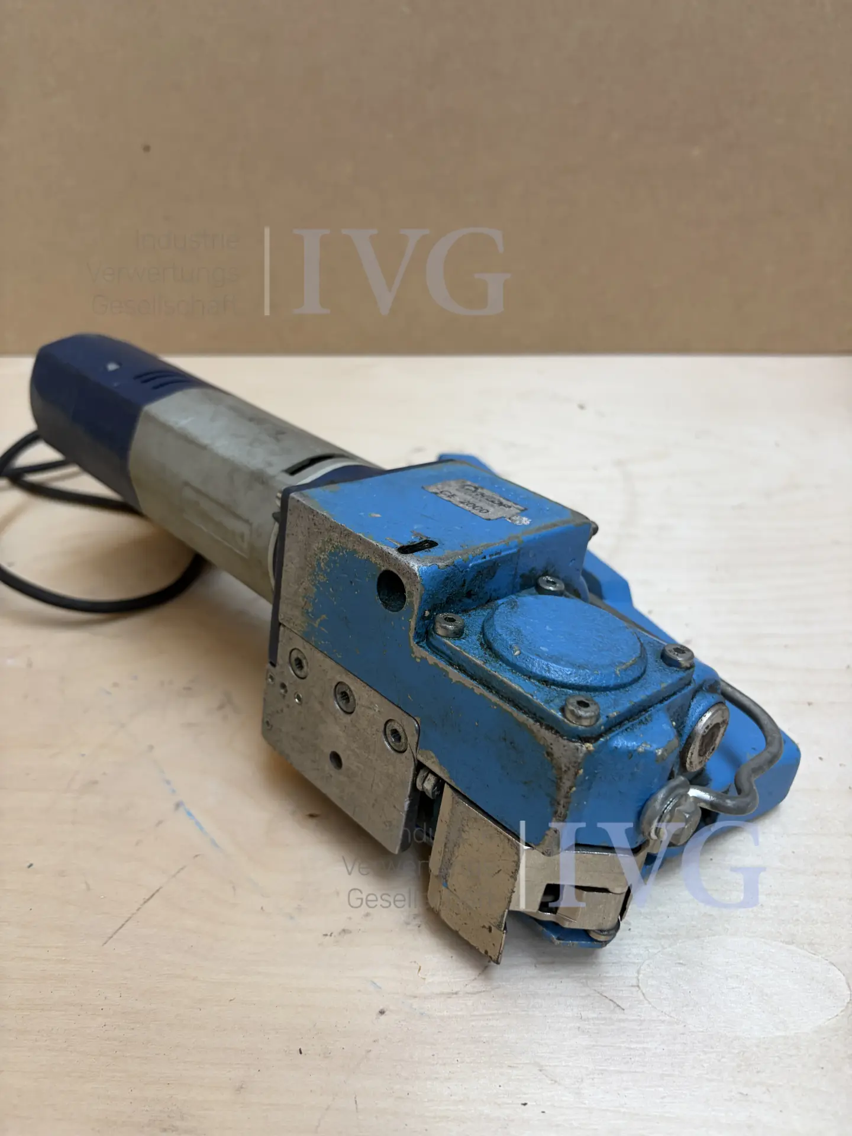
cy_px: 568
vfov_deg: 67.3
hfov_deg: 53.1
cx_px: 426
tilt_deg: -31.6
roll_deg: +0.1
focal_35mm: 26
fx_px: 853
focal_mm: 5.96
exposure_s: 1/60
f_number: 1.6
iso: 160
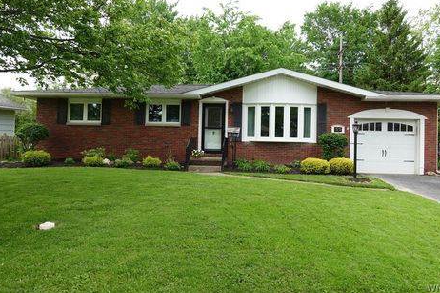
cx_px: 233
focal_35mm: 26
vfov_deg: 49.4
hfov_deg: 69.4
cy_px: 136
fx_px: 317
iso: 125
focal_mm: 9.4
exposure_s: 1/125
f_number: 5.6
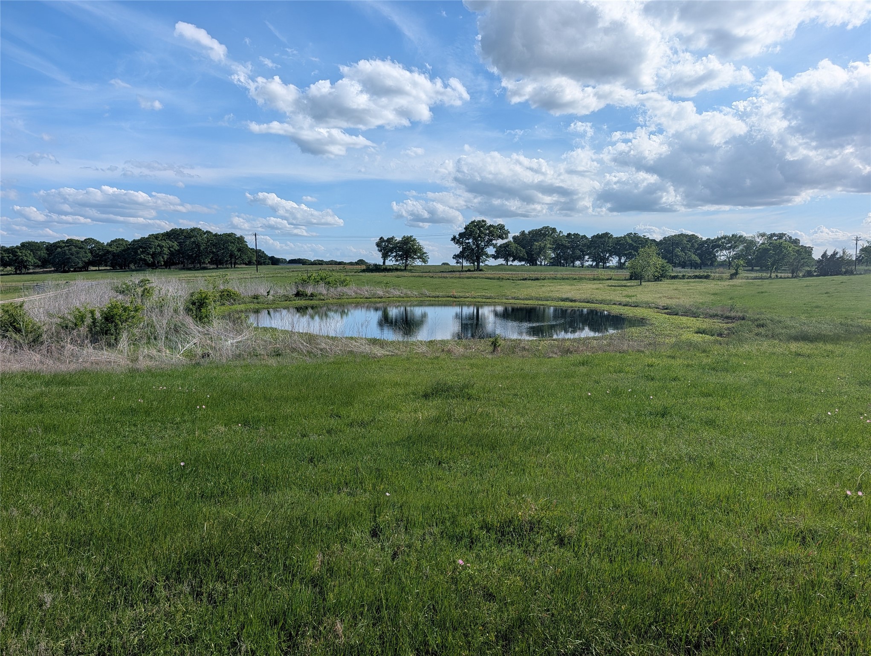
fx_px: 605
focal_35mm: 24
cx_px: 436
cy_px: 328
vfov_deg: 56.9
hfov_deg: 71.5
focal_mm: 6.9
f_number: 1.68
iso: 22
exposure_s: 1/1715
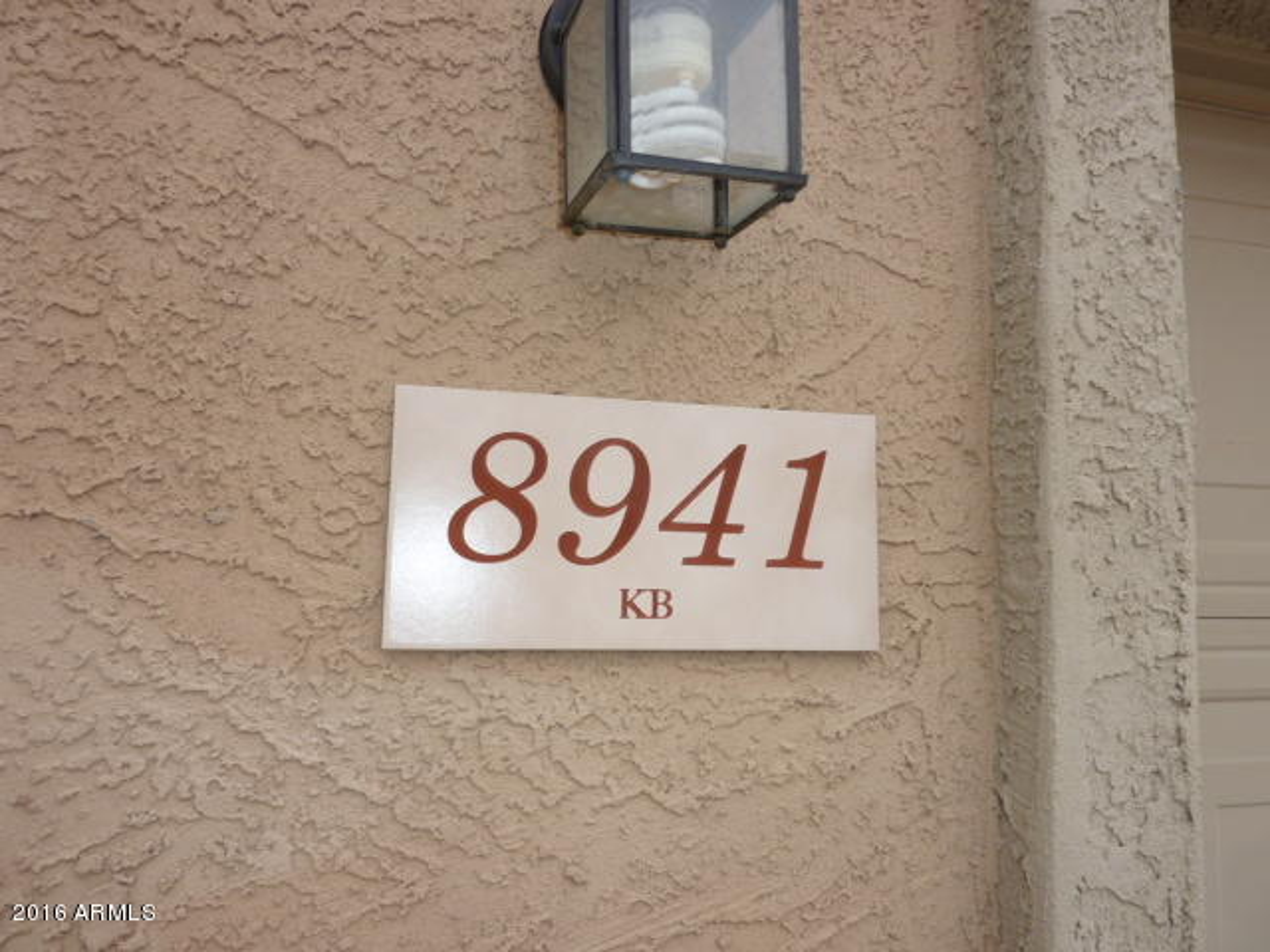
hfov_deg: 69.4
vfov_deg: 54.9
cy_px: 476
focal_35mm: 25
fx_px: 917
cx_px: 635
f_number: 4
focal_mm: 4.1
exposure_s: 1/200
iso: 100
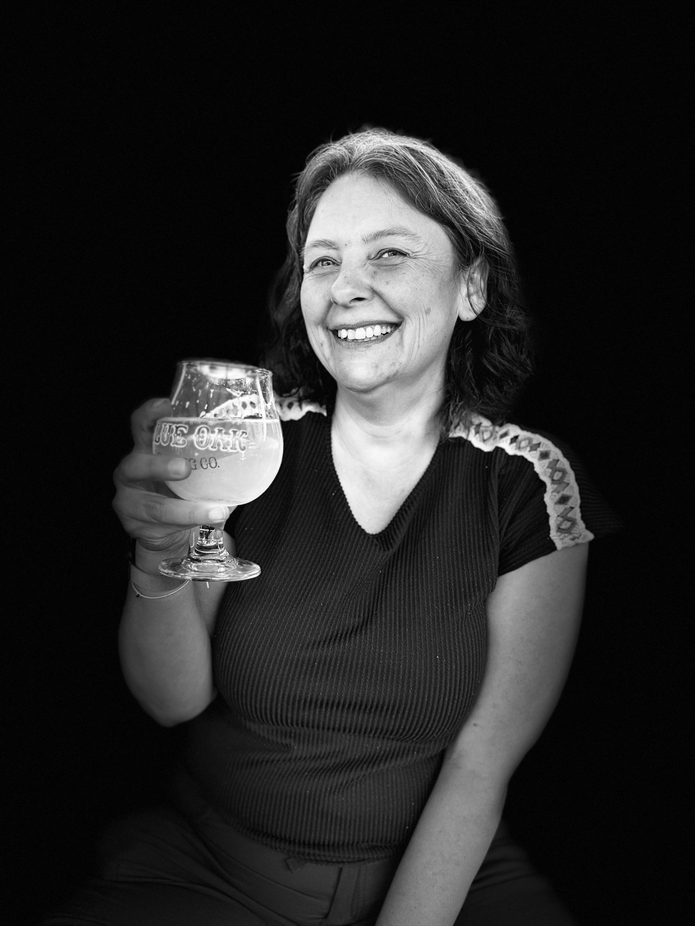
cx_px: 348
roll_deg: -0.6
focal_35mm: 24
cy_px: 463
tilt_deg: -7.2
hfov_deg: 56.8
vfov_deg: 71.6
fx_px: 642
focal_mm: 6.76
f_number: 1.78
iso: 80
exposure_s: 1/120
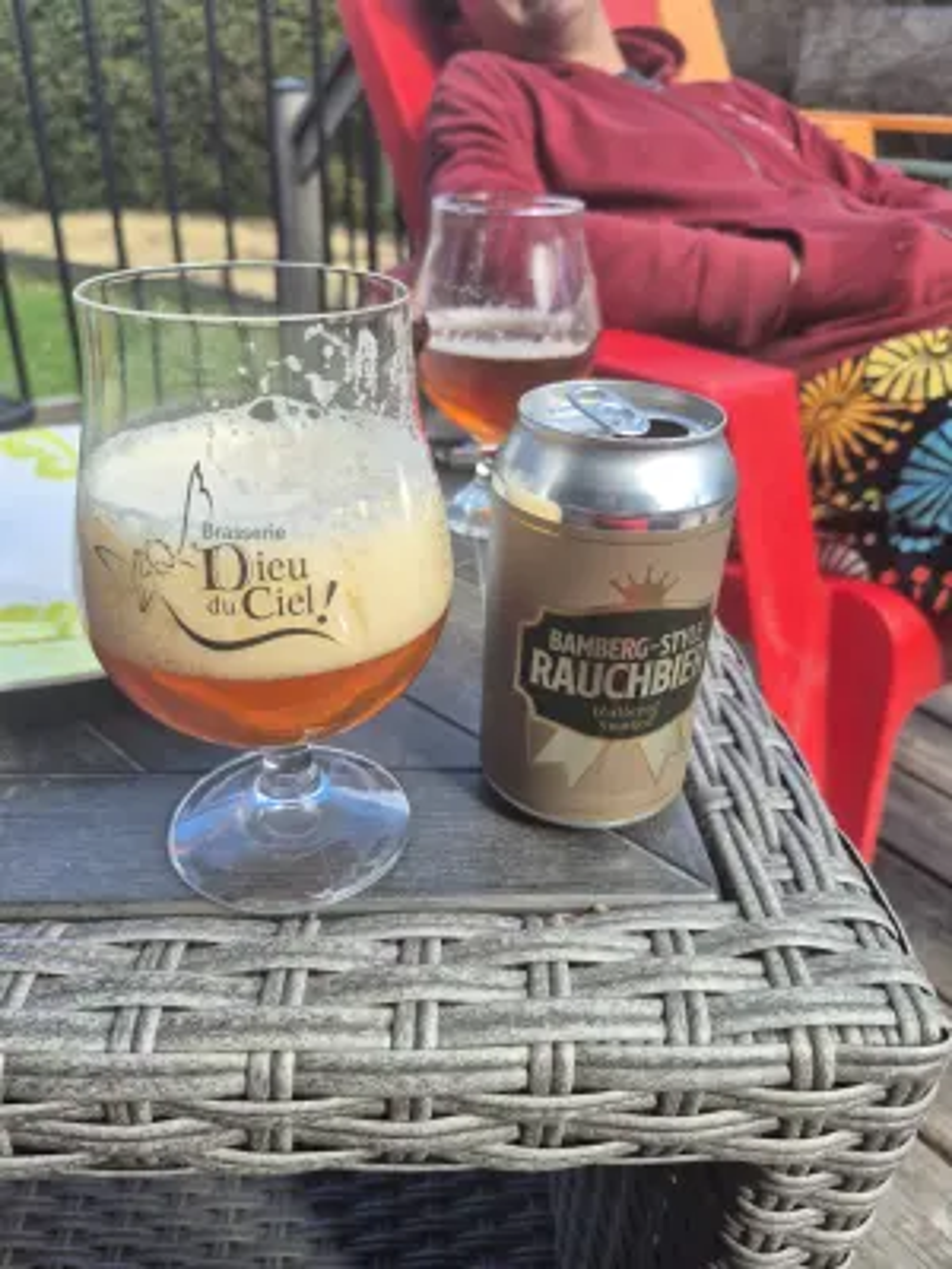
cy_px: 634
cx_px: 476
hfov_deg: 58.9
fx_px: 843
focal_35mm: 23
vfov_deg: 73.9
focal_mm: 5.4
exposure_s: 1/331
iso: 25
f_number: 1.8
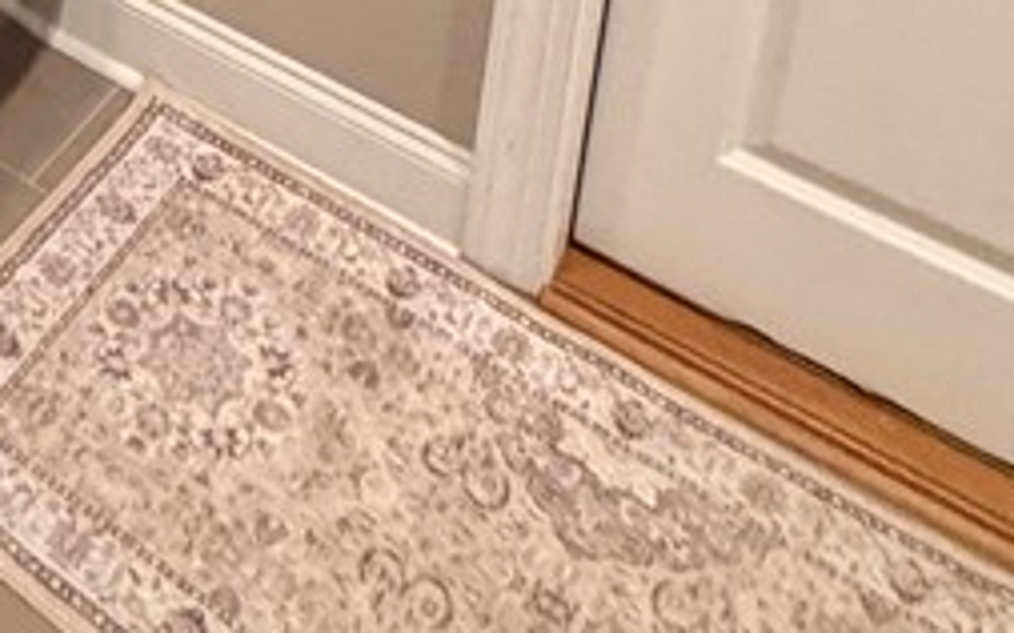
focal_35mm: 60
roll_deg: -3.6
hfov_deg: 29.6
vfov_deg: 15.3
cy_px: -773
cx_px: -176
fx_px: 1658
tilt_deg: -13.4
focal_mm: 2.22
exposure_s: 1/60
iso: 320
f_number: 2.2
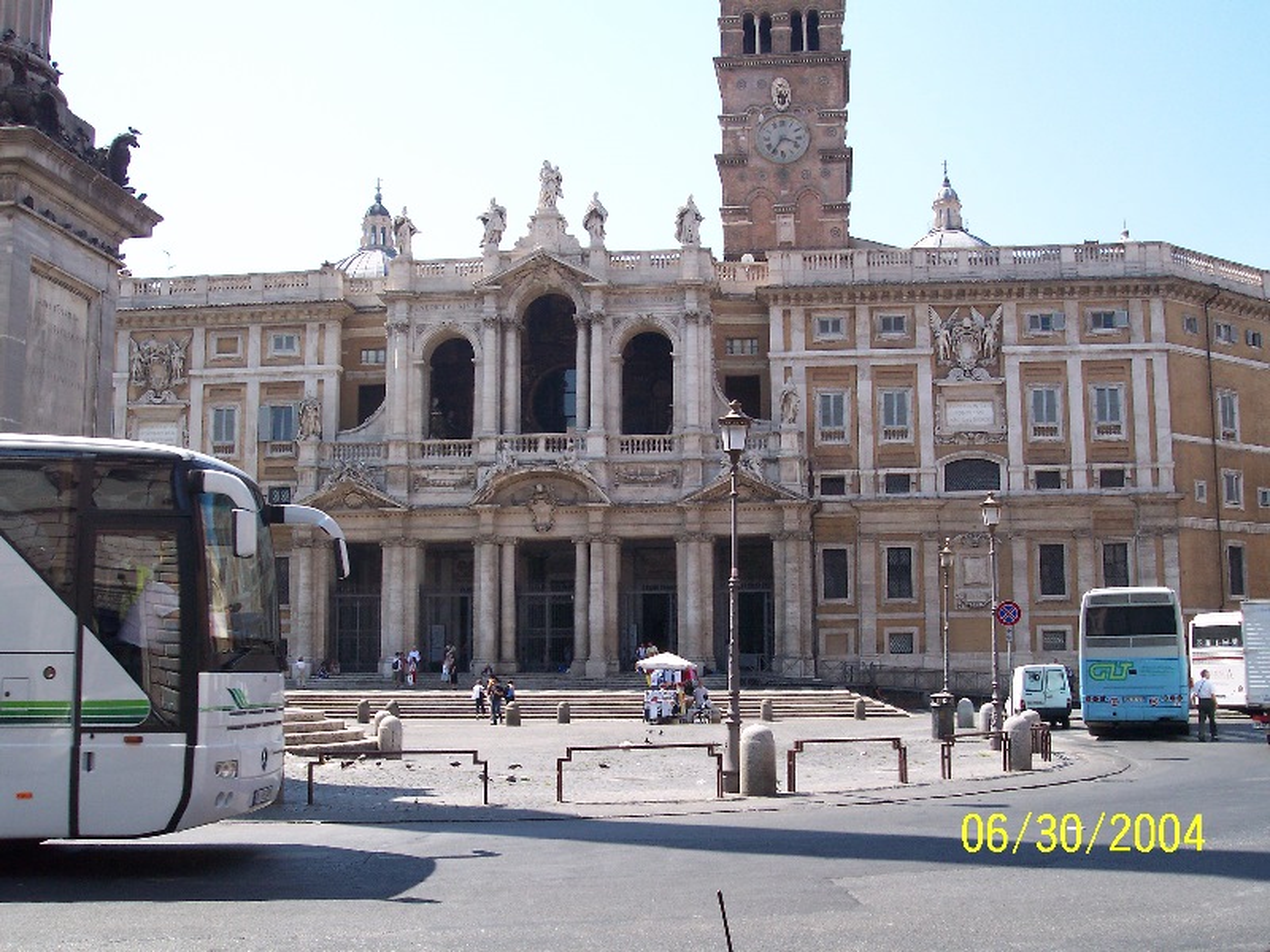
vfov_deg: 37.7
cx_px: 635
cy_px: 476
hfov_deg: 49.0
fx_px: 1394
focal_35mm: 38
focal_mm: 8
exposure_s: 1/350
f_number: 4.8
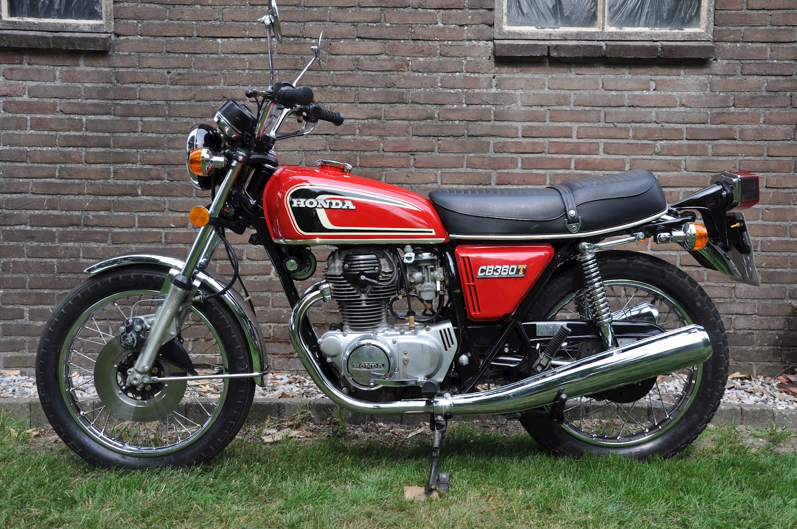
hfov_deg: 49.6
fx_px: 862
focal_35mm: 39
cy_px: 264
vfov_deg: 34.1
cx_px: 398
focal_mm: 26
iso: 200
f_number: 7.1
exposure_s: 1/200
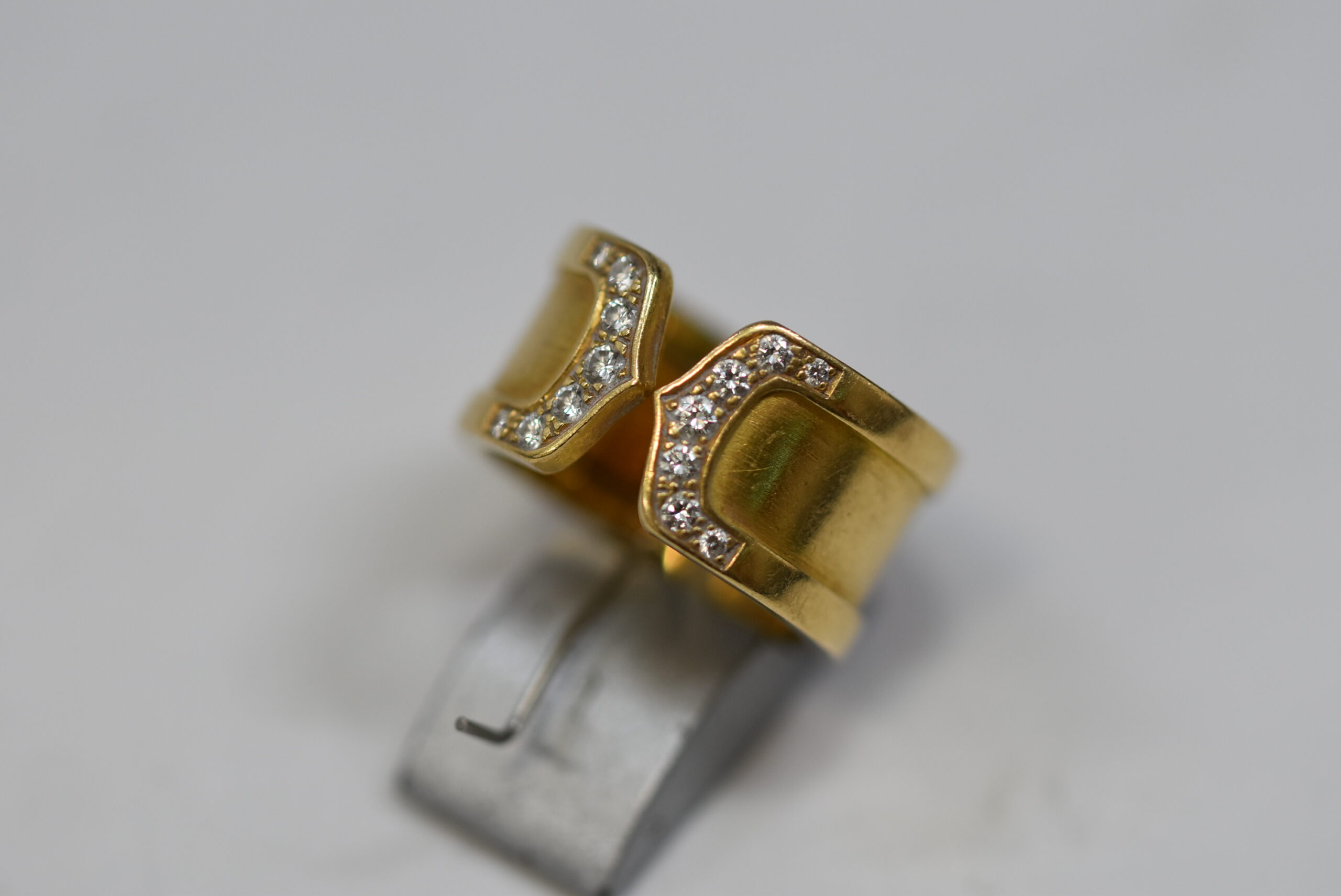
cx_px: 670
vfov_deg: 10.2
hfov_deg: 15.2
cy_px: 448
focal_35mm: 135
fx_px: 5032
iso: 400
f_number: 4.5
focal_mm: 90
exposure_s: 1/320
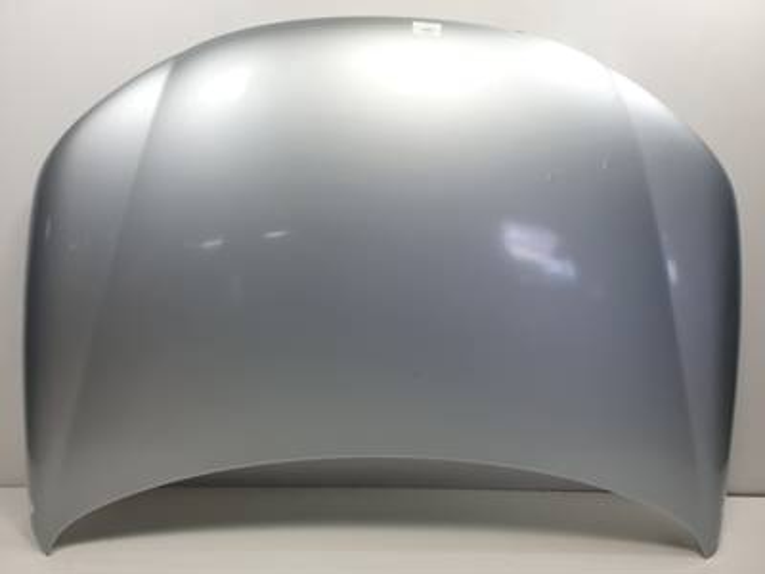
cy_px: 287
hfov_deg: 67.3
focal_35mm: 26
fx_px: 575
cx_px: 382
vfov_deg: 53.1
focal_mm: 4.3
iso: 50
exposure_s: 1/100
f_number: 2.4
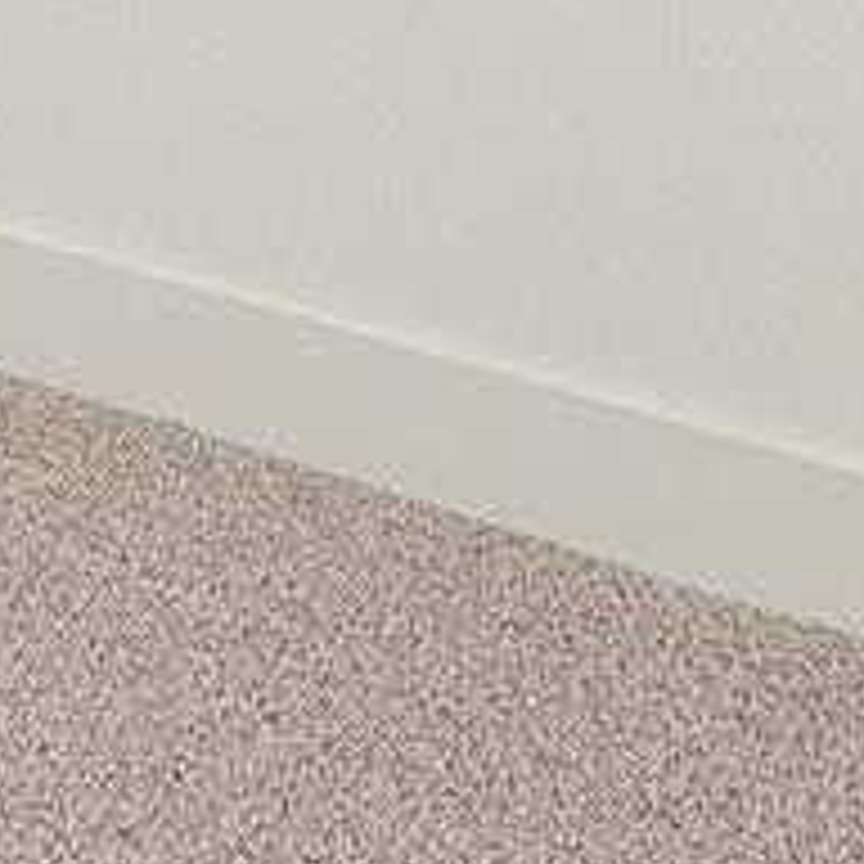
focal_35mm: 154
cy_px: -1109
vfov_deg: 10.1
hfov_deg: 10.3
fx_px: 4349
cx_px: -999
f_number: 9
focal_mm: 17
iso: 100
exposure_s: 1/2.5
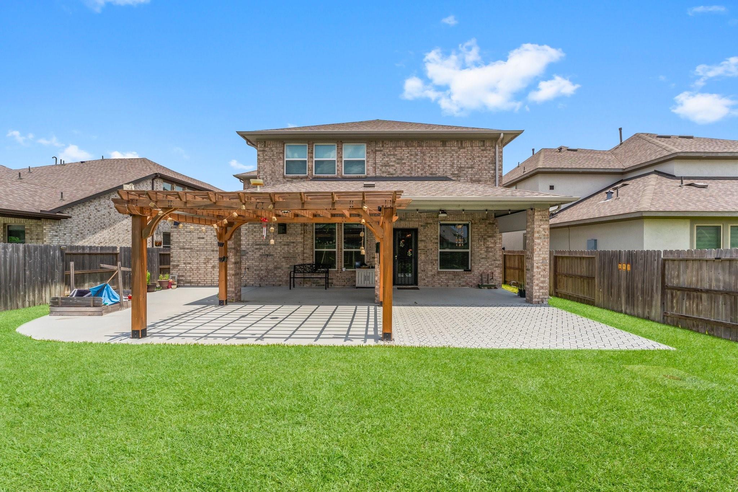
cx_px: 369
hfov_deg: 99.3
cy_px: 246
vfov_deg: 76.2
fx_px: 314
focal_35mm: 15
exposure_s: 1/3200
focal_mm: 15.3
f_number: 8
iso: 640
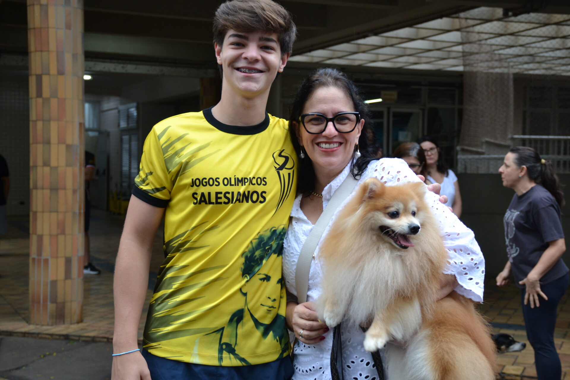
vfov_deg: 23.8
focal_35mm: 57
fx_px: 902
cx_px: 285
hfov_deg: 35.1
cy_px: 190
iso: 400
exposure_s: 1/100
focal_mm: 38
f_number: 5
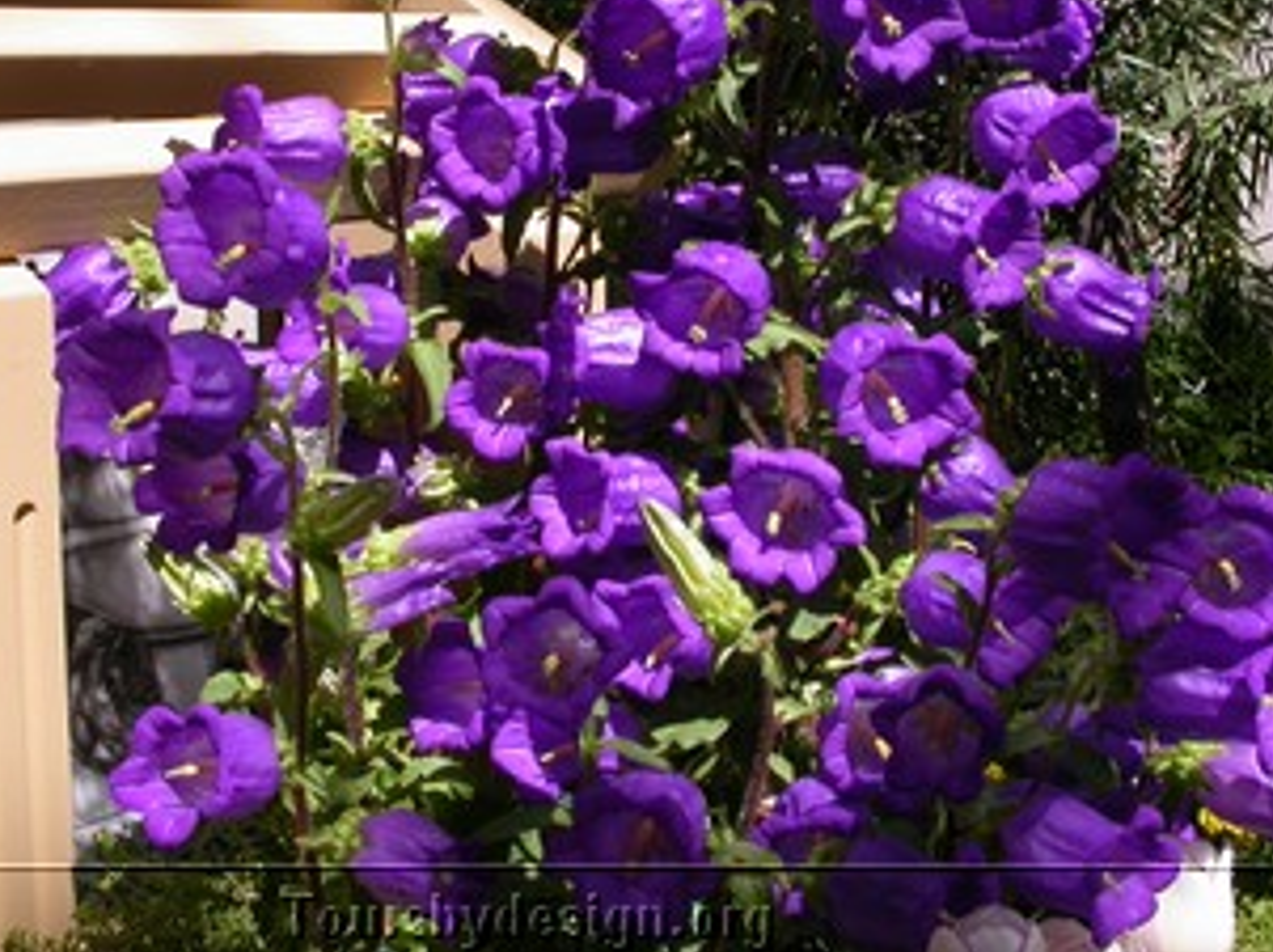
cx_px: 531
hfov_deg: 34.3
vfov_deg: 25.8
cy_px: 267
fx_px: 2057
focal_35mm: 56
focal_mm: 7.85
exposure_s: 1/250
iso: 100
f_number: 6
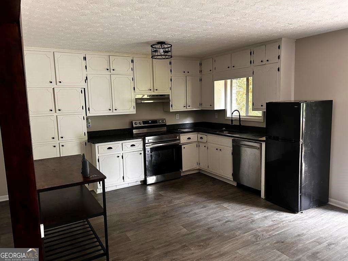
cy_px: 130
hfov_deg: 67.3
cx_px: 174
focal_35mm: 26
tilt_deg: -8.4
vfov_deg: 53.1
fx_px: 261
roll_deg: +2.0
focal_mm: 5.7
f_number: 1.5
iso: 400
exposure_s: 1/60
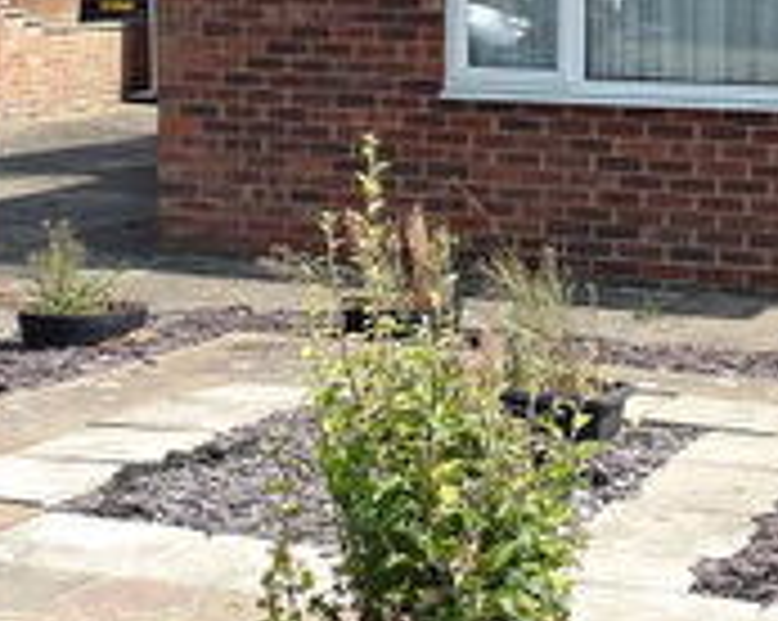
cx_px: 508
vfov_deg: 16.1
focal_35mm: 95
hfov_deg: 20.1
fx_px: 2185
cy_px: 236
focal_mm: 4.3
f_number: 2.8
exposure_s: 1/1152
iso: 100
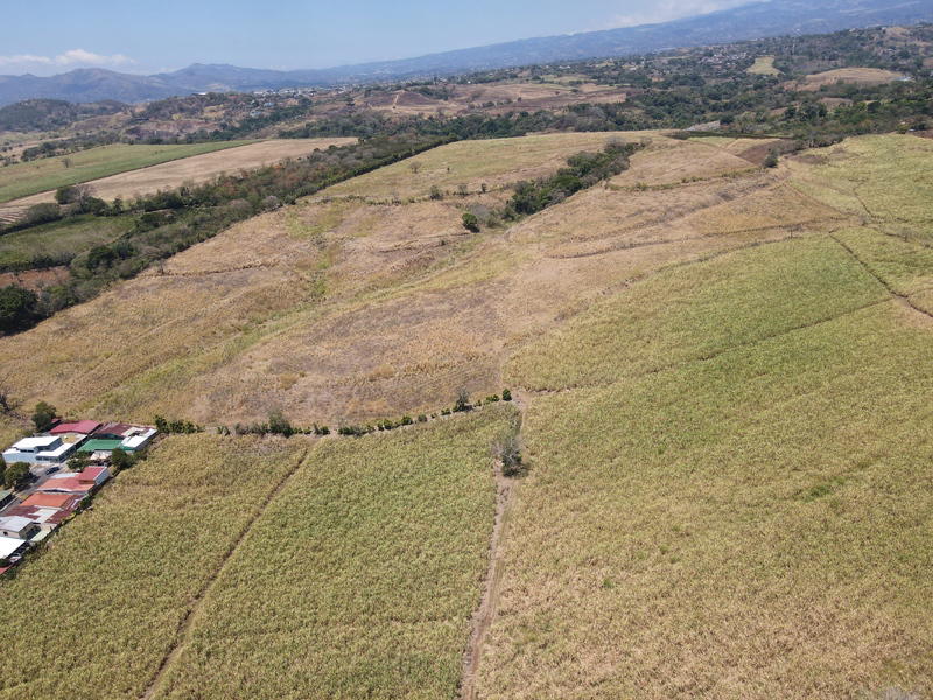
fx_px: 647
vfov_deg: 56.8
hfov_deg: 71.6
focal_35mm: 24
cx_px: 466
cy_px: 350
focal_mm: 4.5
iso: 100
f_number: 2.8
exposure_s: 1/640
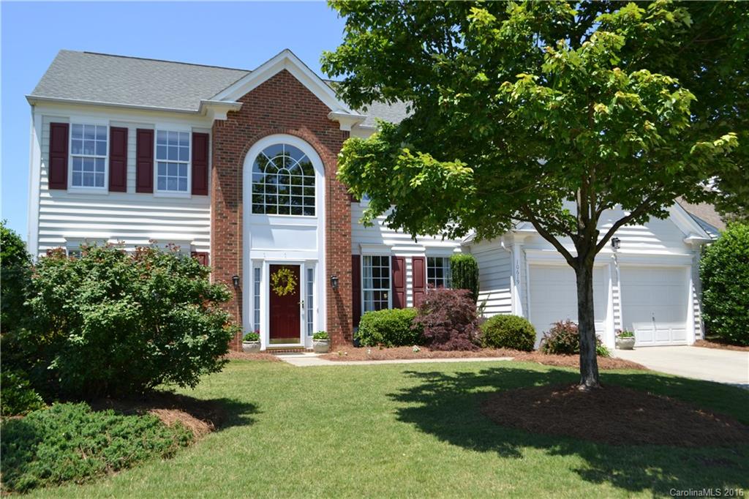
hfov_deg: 61.9
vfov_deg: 43.6
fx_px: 624
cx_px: 374
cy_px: 250
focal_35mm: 30
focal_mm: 20
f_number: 7.1
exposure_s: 1/200
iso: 100
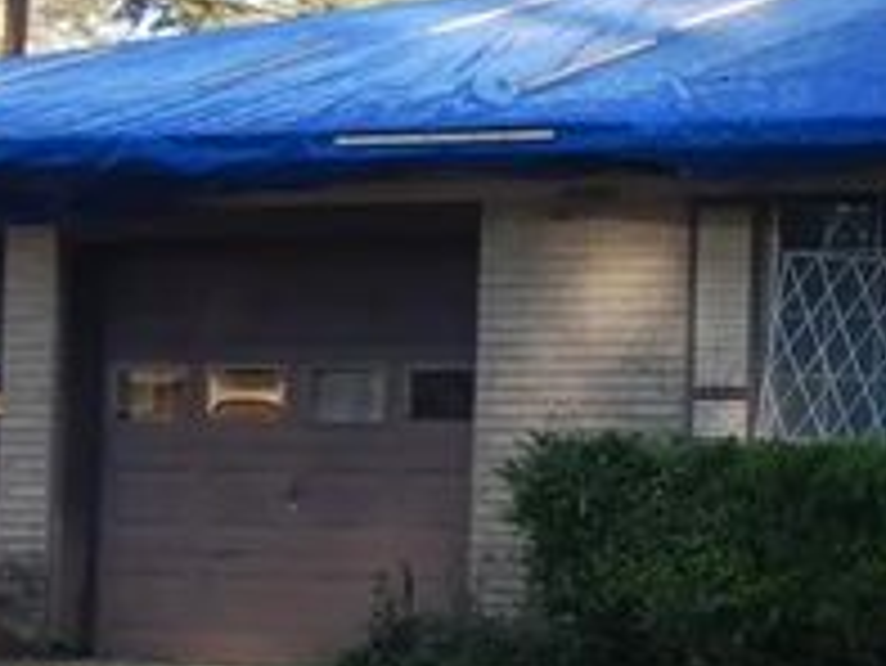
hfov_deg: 13.3
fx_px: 3457
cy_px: 396
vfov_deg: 11.0
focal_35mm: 135
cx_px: 1520
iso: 125
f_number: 2.8
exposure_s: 1/400
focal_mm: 4.7
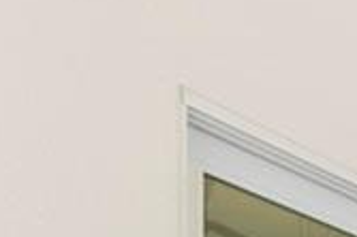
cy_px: 644
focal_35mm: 98
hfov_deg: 15.6
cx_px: 757
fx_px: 971
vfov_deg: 10.8
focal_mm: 16
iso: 400
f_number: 9
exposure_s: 1/15
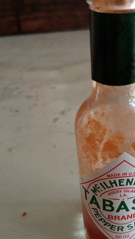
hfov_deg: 25.5
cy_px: 105
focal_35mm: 46
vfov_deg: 44.5
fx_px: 293
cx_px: 108
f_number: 1.8
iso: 3491
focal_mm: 4.05
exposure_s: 1/100
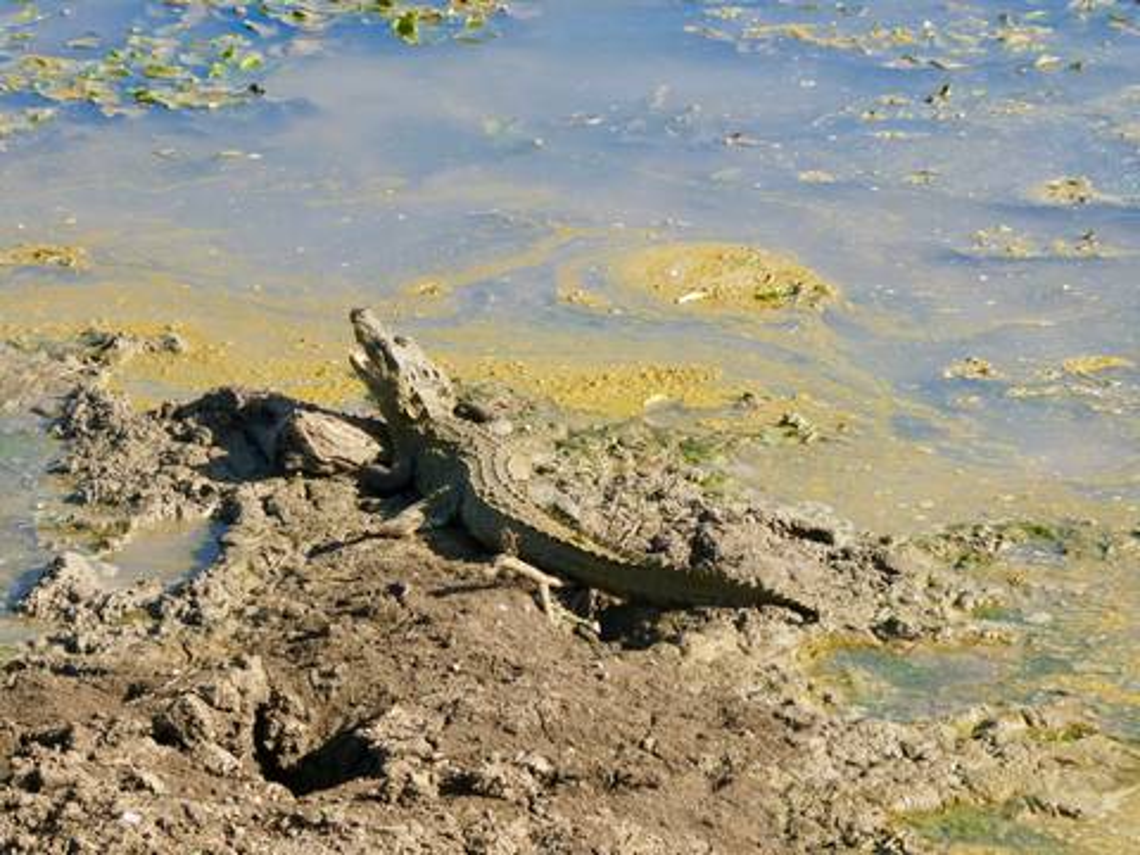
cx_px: 570
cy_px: 428
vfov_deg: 6.4
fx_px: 7607
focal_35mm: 231
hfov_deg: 8.6
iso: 80
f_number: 5.6
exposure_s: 1/160
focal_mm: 41.4
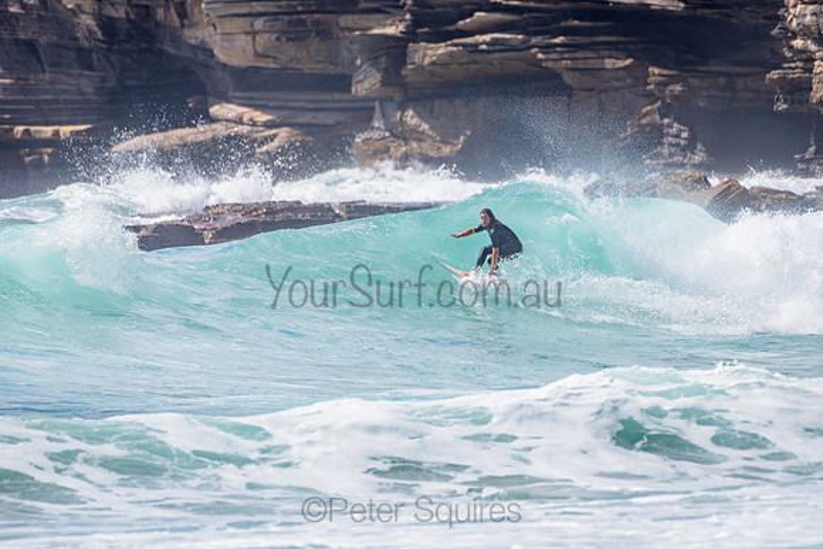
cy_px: 266
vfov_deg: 2.2
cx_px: 505
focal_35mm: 613
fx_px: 14019
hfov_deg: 3.4
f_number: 5.6
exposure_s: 1/2000
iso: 110
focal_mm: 500
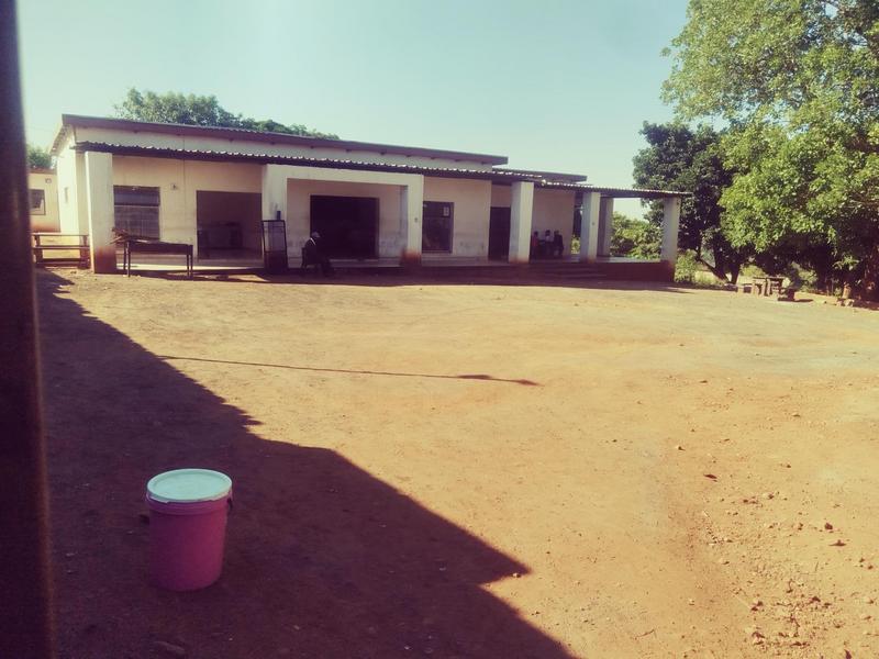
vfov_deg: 53.1
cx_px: 440
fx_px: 660
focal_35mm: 26
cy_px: 330
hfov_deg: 67.3
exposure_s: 1/1134
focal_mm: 4.95
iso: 100
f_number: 1.9
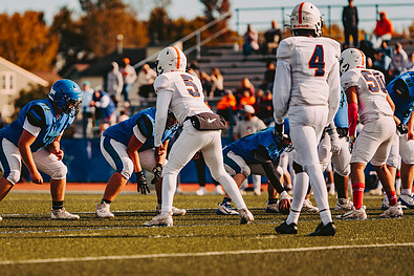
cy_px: 144
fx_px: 3379
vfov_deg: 4.7
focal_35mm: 294
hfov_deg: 7.0
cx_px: 139
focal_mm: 200
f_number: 2.8
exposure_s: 1/1600
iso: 160
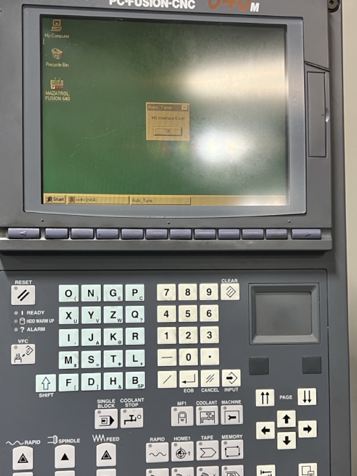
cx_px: 159
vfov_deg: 47.6
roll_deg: +1.6
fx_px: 536
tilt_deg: +1.5
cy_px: 280
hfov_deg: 36.8
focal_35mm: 39
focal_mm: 5.7
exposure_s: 1/64
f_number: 1.5
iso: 125
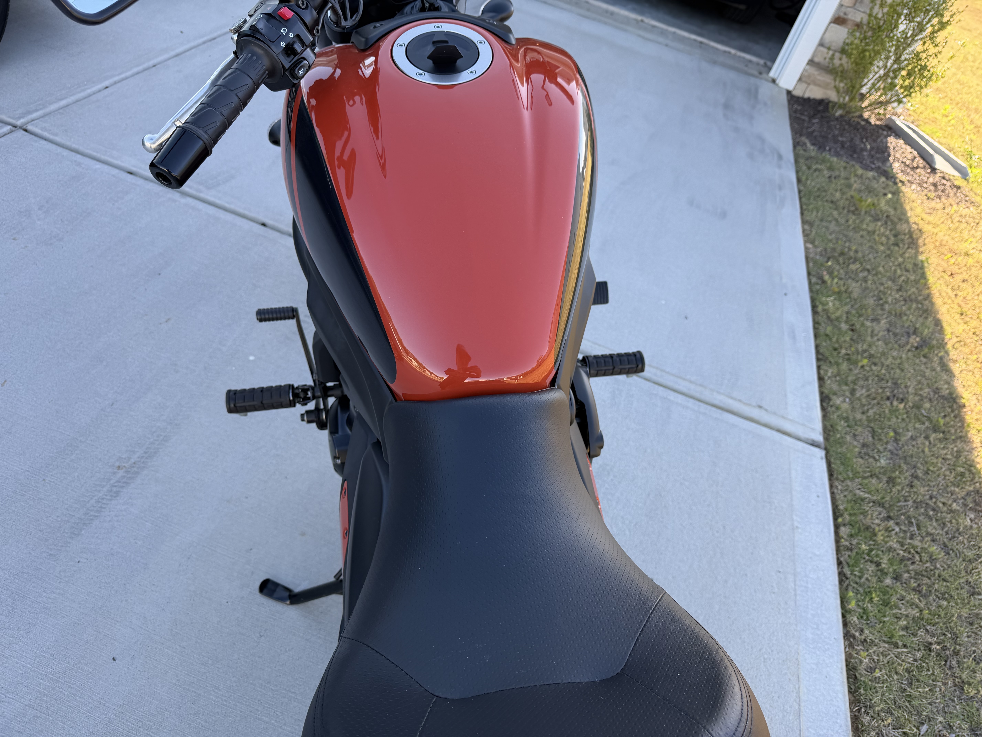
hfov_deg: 71.6
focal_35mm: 24
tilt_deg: -38.3
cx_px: 491
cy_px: 368
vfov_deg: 56.8
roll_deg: -17.4
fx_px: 681
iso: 80
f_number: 1.78
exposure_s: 1/464
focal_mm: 6.76
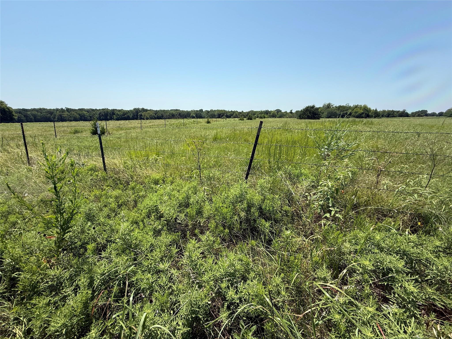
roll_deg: +0.0
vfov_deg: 85.7
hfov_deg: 102.1
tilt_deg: -16.1
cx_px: 226
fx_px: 183
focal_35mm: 14
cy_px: 170
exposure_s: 1/1312
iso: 50
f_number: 2.2
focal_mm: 2.22
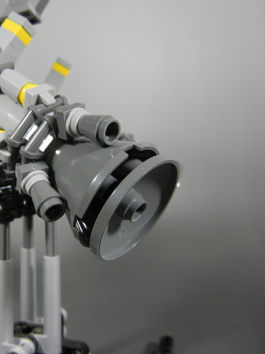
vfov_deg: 45.8
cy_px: 176
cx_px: 59
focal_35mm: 41
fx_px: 418
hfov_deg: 34.2
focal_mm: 5.4
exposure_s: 1/53.1
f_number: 3.5
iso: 400
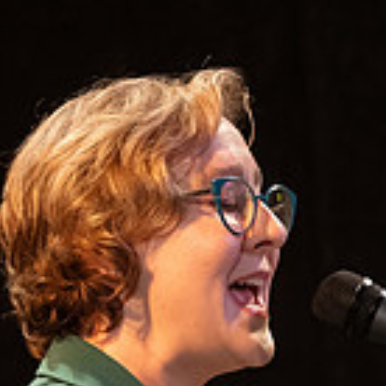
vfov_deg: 3.9
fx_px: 5589
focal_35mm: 443
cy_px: 615
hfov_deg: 4.0
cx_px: 299
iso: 5000
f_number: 6.3
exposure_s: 1/100
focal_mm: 160
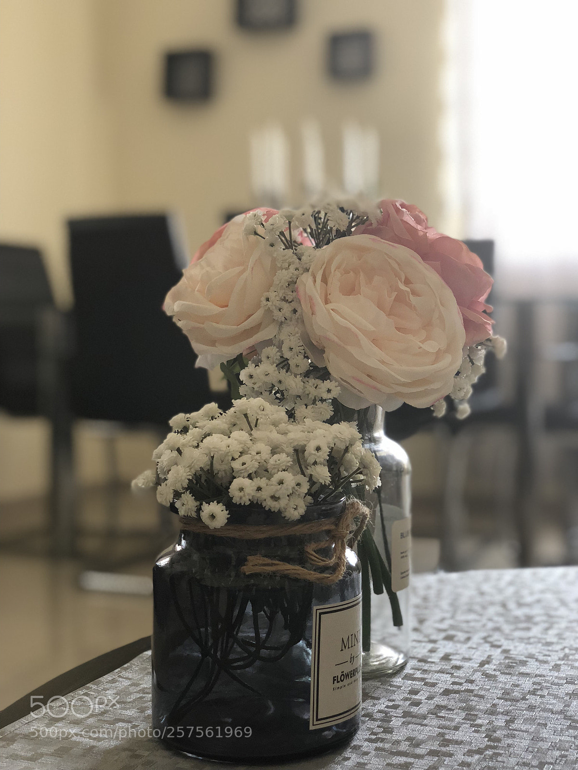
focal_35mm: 52
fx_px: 1158
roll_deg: +0.6
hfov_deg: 28.0
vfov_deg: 36.8
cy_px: 385
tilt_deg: -1.3
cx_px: 289
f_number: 2.4
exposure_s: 1/30
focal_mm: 6
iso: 100
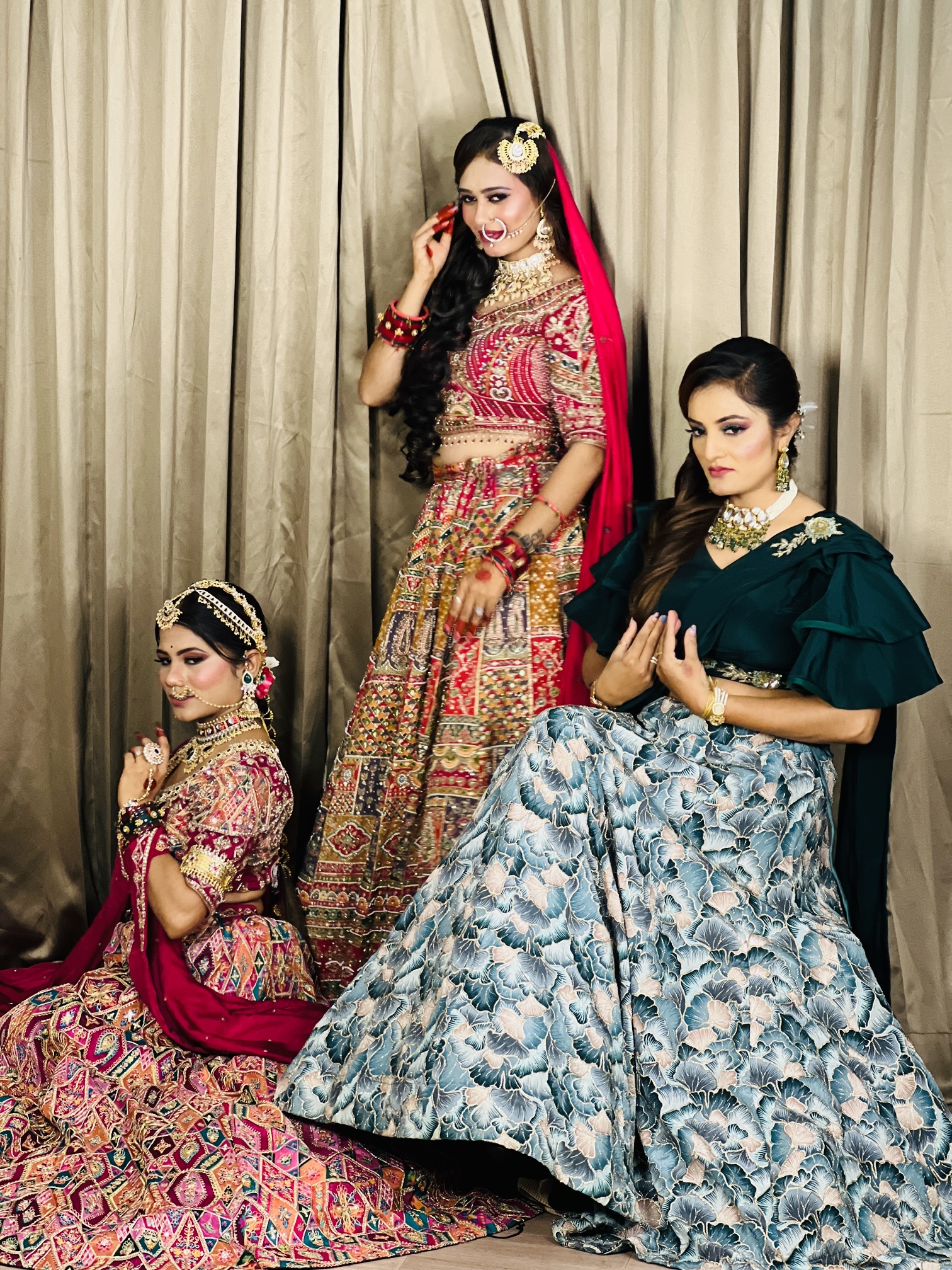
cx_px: 476
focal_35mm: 77
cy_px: 635
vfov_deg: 25.3
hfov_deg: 19.1
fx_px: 2824
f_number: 2.8
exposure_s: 1/33
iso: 400
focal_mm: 9
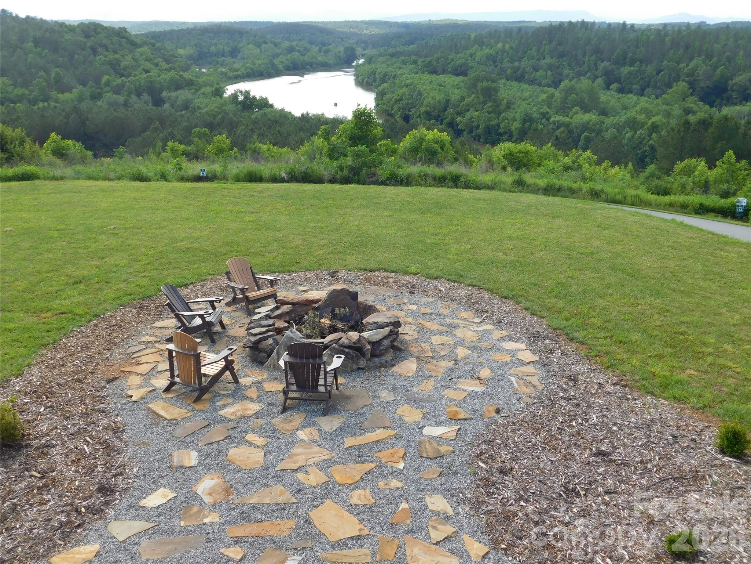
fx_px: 781
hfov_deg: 51.4
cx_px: 376
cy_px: 282
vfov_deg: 39.7
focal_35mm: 36
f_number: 3.5
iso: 125
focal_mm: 6.3
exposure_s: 1/400
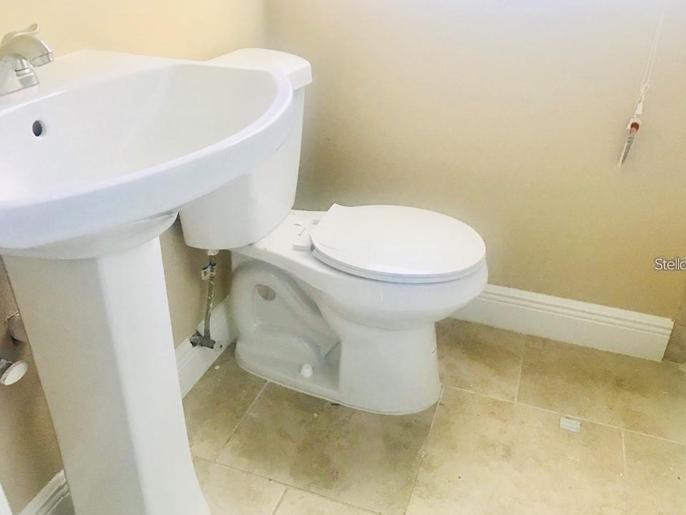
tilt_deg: -29.9
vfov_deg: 46.8
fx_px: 595
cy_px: 264
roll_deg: -2.0
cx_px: 355
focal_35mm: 30
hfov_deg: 59.9
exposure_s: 1/15
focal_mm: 3.99
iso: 50
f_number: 1.8
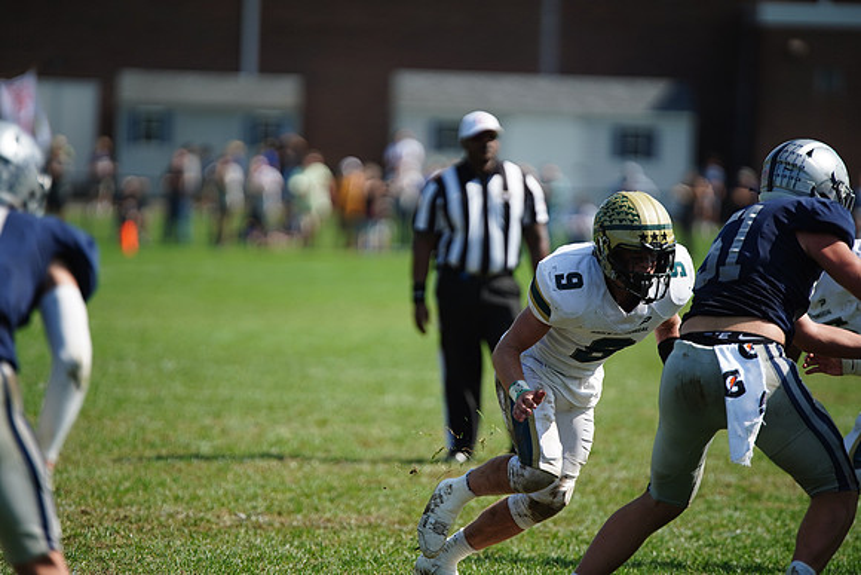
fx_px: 7176
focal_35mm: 300
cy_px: 288
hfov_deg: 6.9
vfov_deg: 4.6
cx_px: 430
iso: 400
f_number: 2.8
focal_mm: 300
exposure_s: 1/4000
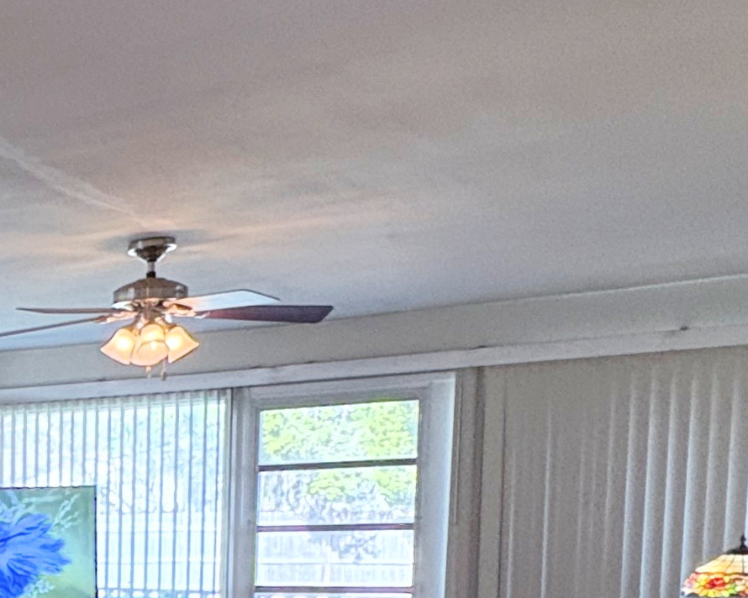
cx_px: -410
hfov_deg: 23.7
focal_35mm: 61
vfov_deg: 23.5
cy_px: 645
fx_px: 1350
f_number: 2.2
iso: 320
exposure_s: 1/120
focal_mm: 2.22
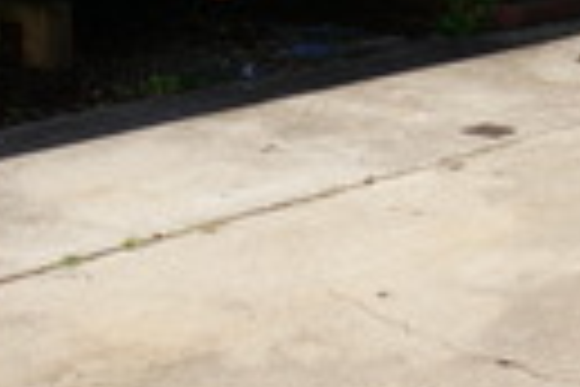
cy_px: -490
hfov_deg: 15.5
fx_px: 1917
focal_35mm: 119
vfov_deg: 10.2
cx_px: 940
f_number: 13
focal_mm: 16
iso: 100
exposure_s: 1/80
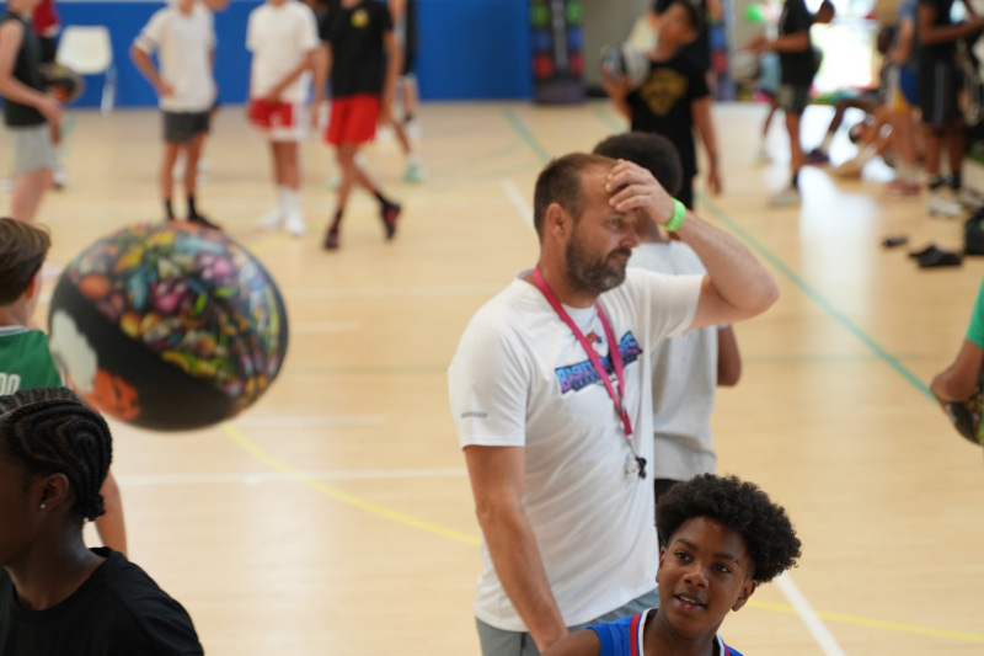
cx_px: 492
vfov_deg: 12.2
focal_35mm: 112
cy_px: 328
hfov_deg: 18.2
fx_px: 3074
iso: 800
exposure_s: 1/500
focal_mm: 75
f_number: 2.8
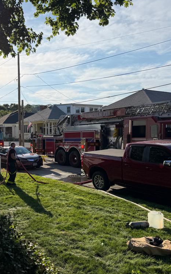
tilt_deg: -1.2
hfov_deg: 35.0
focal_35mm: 35
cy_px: 138
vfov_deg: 55.3
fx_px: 261
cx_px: 32
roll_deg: +1.9
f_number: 1.78
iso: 80
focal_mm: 6.76
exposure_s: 1/6173
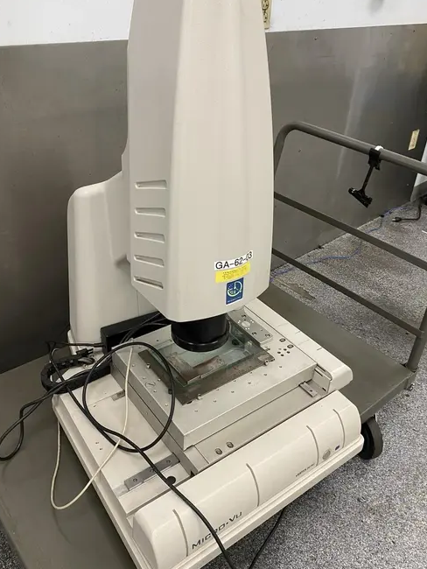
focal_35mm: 30
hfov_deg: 46.8
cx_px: 233
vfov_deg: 59.9
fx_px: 493
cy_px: 267
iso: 100
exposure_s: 1/60
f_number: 1.8
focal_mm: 4.25
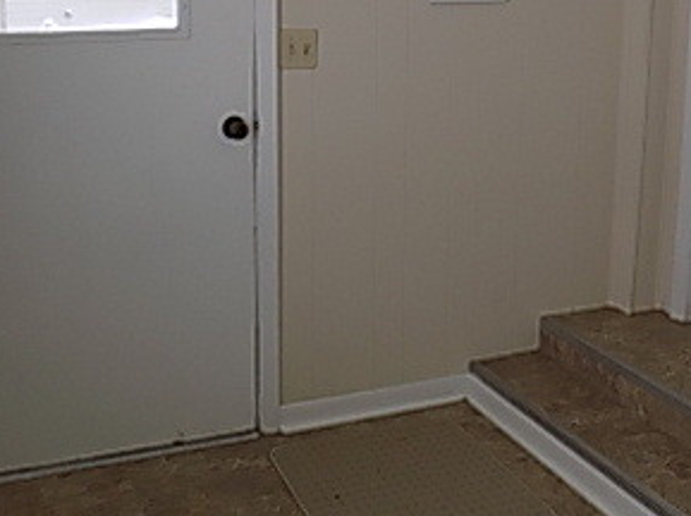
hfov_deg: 37.5
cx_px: 328
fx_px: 1017
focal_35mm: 51
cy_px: 115
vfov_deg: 28.0
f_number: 3.1
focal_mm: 4
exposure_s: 1/60
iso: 80
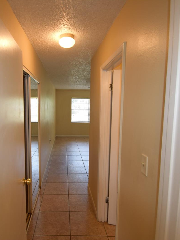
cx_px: 64
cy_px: 119
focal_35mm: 22
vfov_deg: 76.4
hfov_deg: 60.0
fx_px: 152
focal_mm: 10
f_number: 3.5
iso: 400
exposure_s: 1/60
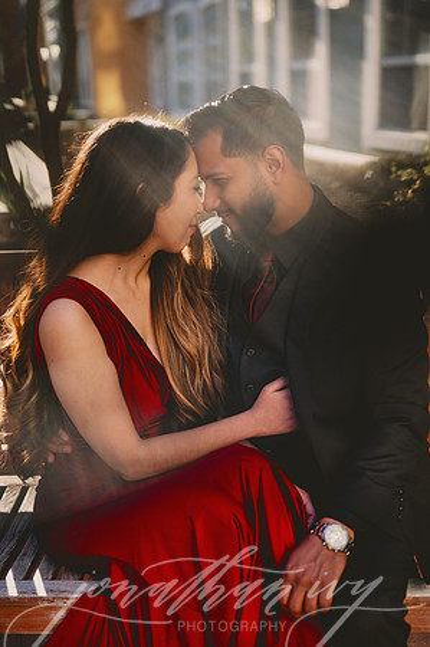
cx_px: 215
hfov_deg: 26.9
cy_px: 324
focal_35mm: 50
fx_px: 898
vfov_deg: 39.6
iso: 640
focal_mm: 50
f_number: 2
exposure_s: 1/6400
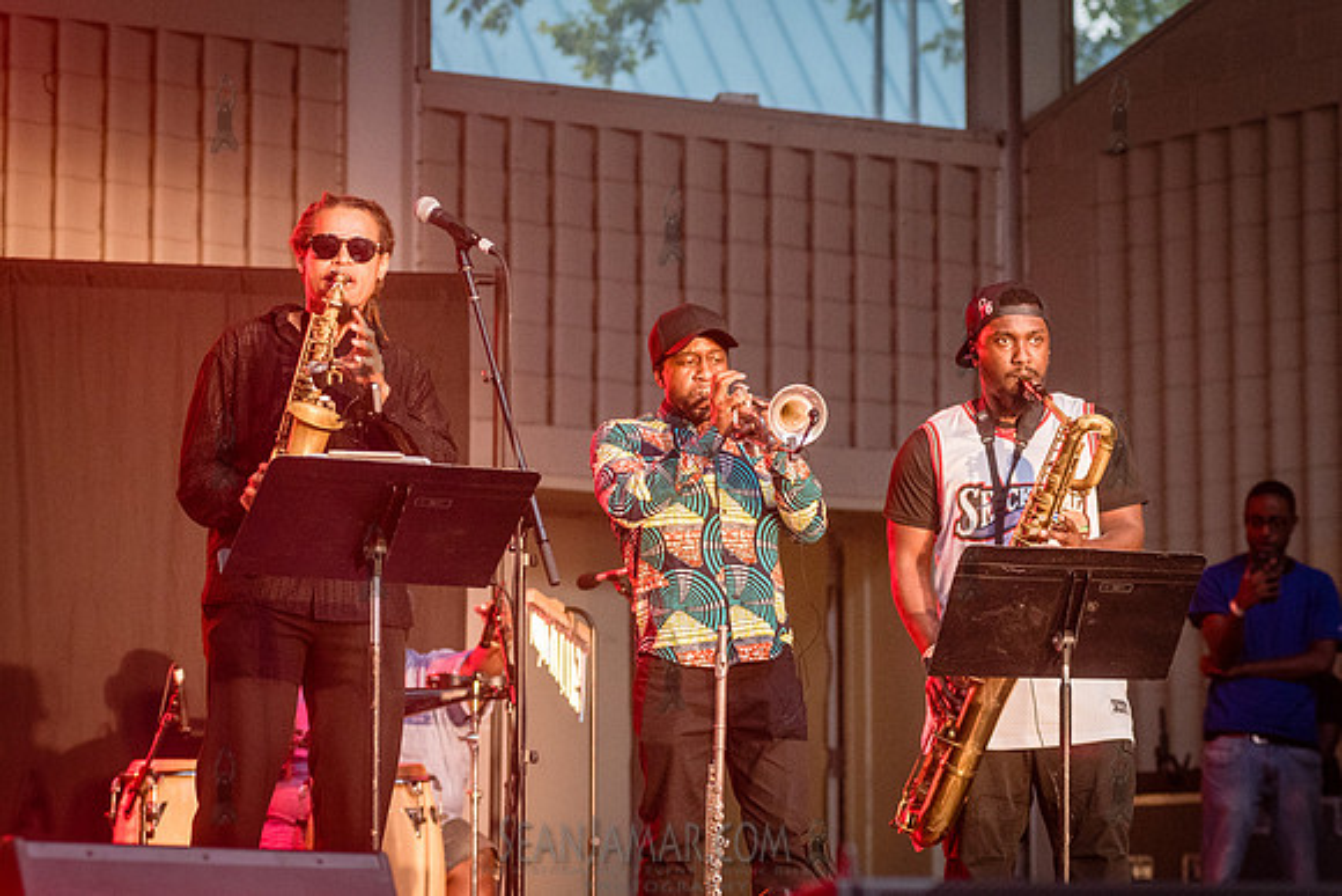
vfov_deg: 10.2
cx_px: 649
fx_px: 5013
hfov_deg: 15.2
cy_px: 497
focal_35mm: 134
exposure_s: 1/400
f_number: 4
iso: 3200
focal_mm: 105
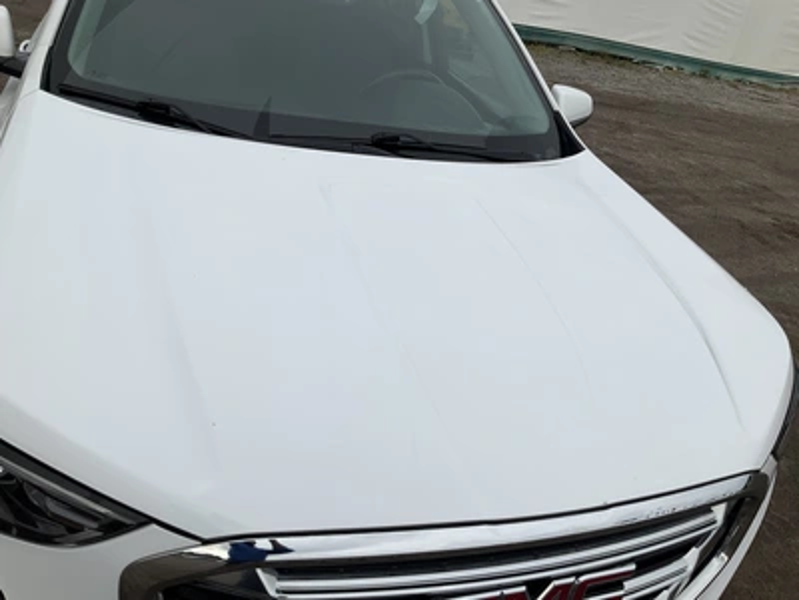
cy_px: 300
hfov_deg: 61.7
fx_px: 669
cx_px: 400
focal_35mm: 29
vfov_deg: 48.2
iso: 25
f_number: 1.8
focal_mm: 3
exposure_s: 1/3534
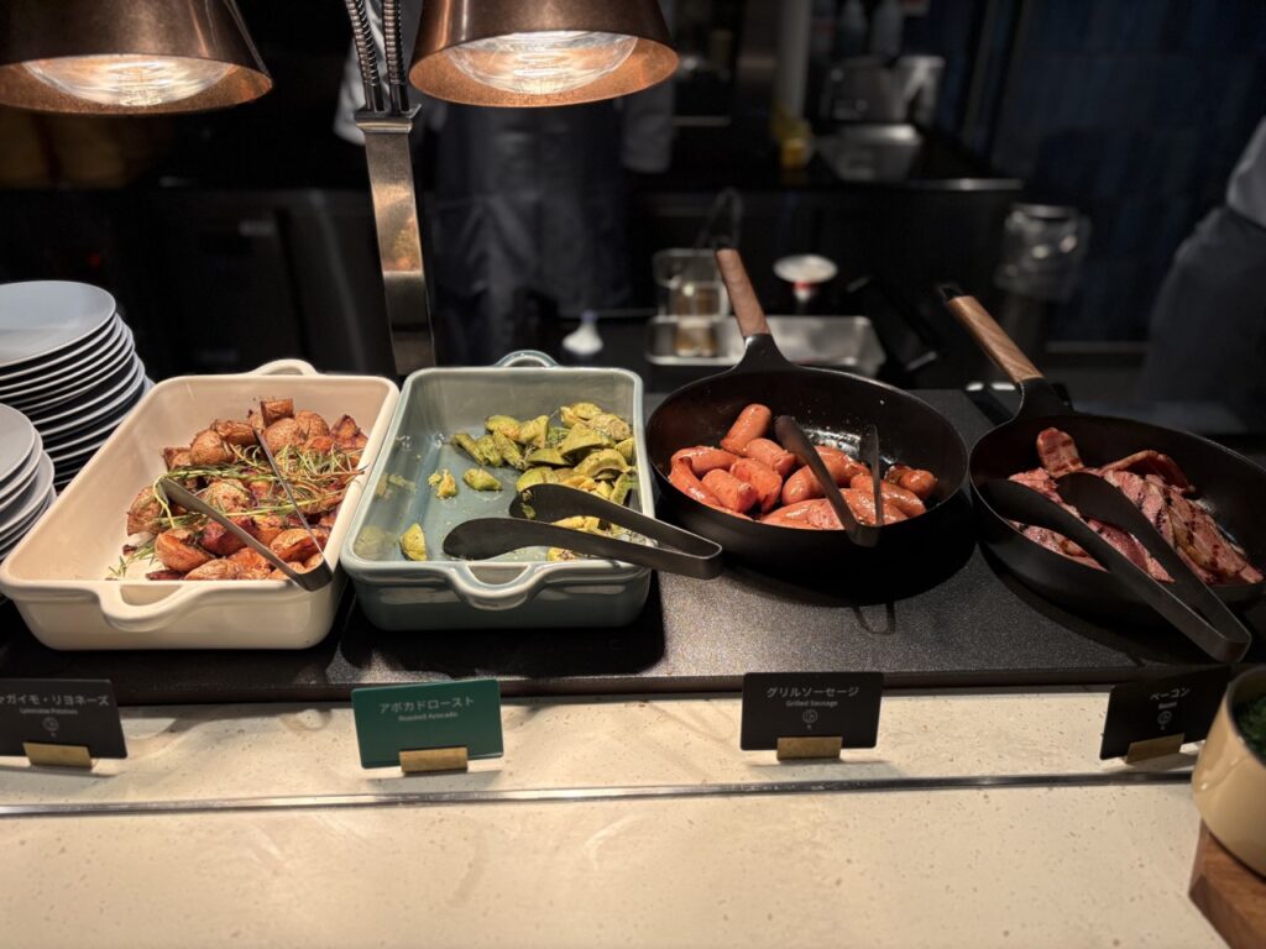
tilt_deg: -31.6
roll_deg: +0.6
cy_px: 474
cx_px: 633
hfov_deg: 67.3
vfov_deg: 53.1
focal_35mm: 26
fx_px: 951
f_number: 1.6
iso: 125
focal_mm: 5.96
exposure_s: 1/191
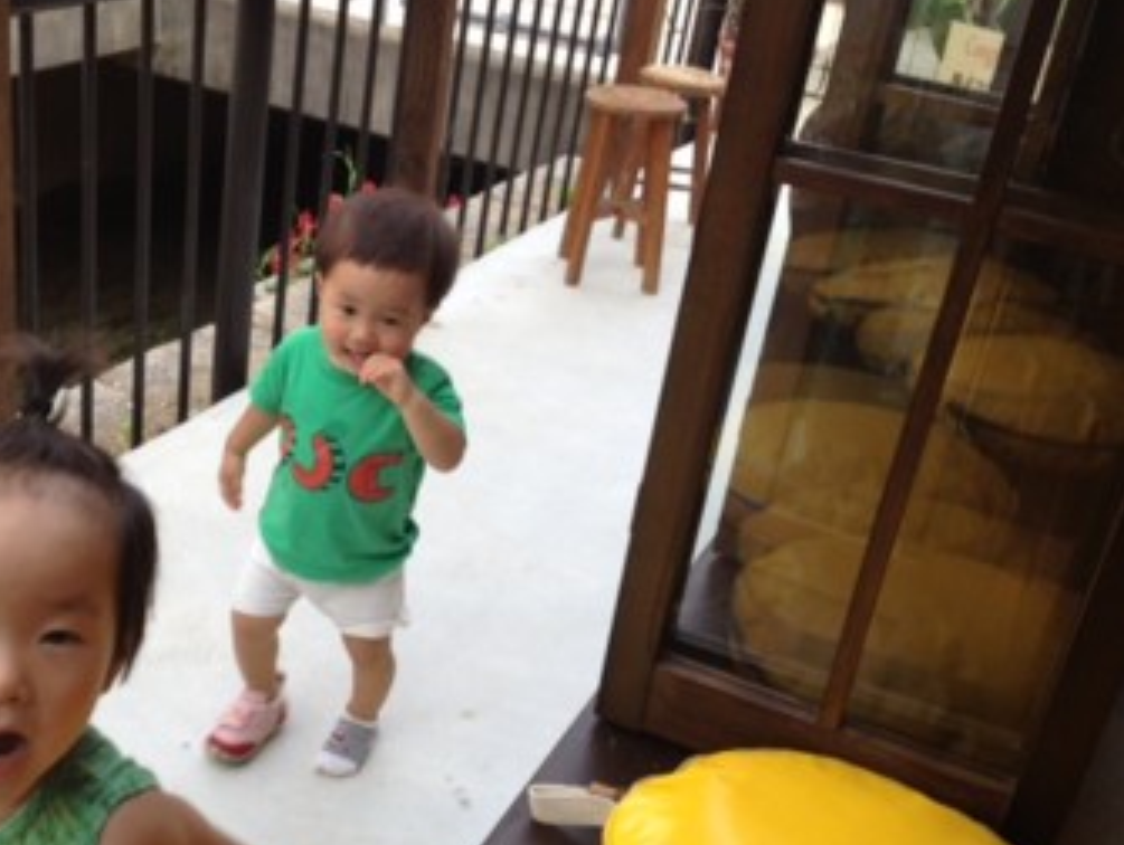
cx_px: 433
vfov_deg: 30.9
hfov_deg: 40.2
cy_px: 433
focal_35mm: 47
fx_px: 1528
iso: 50
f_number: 2.4
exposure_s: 1/120
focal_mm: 4.28
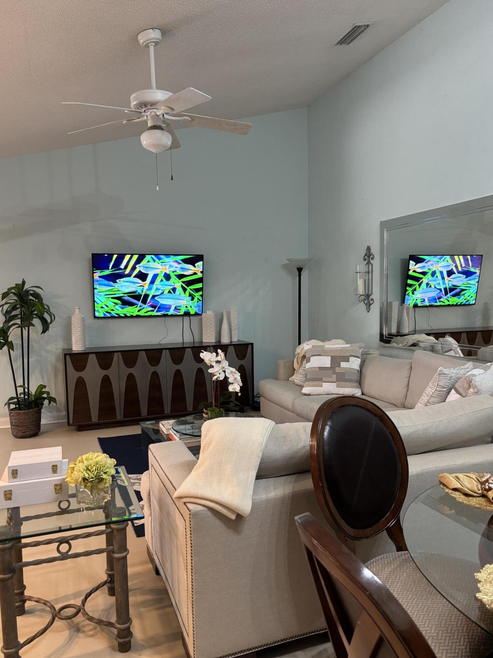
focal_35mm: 27
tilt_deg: -5.0
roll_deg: +0.1
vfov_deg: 65.3
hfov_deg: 51.3
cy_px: 336
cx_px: 245
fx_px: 513
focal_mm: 5.96
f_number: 1.6
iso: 250
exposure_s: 1/60
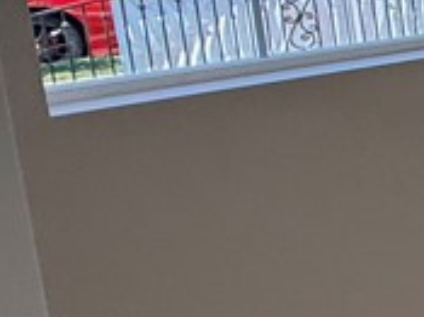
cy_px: 19
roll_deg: +0.1
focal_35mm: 82
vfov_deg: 17.6
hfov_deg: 12.4
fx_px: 1004
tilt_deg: -8.1
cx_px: 1194
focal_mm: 2.22
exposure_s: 1/233
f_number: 2.2
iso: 64
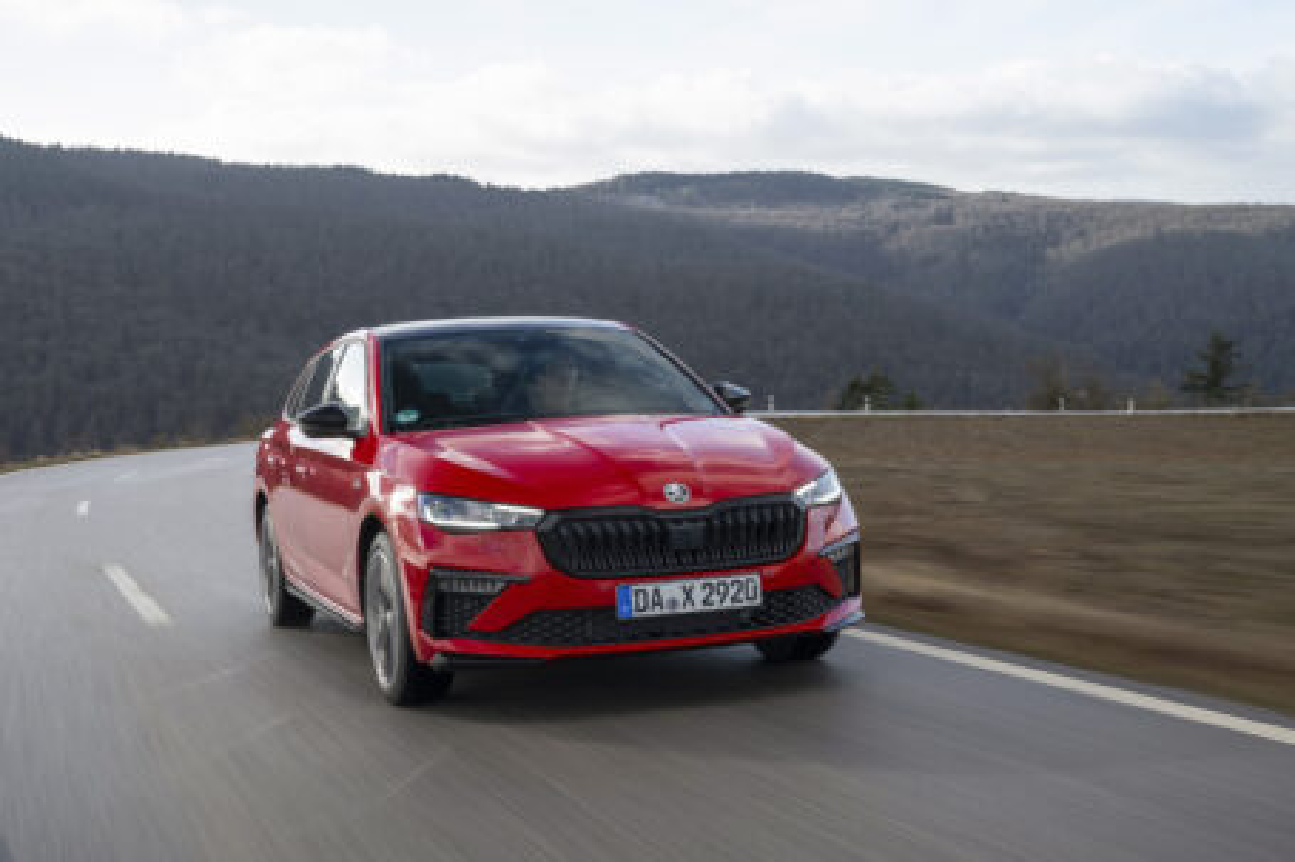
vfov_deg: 28.4
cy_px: 444
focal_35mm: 47
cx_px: 627
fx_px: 1705
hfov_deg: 41.6
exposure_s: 1/20
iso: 100
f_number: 18
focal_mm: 46
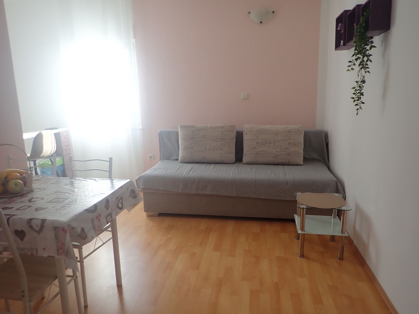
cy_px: 157
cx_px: 210
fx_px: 303
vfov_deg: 54.9
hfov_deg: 69.4
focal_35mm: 25
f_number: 2
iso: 100
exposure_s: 1/100
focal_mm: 4.5
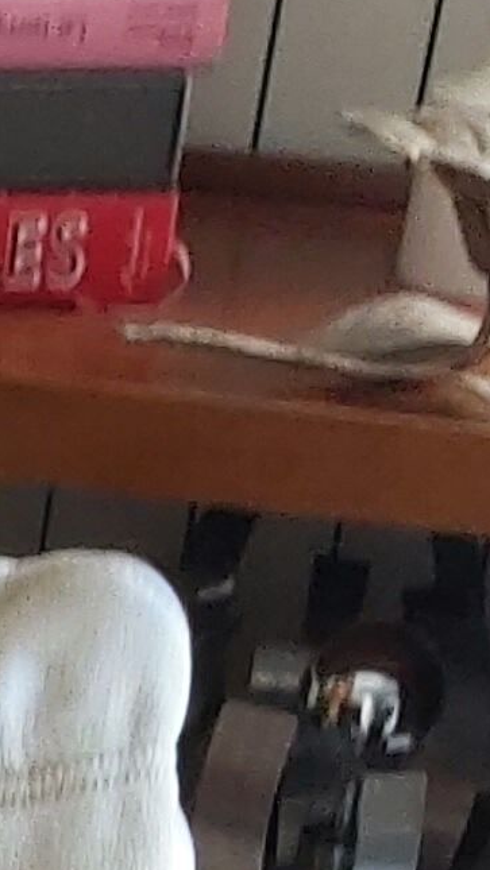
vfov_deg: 9.5
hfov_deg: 6.3
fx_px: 4087
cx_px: -987
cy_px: 2592
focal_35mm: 177
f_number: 1.7
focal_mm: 3.92
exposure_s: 1/50
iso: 125
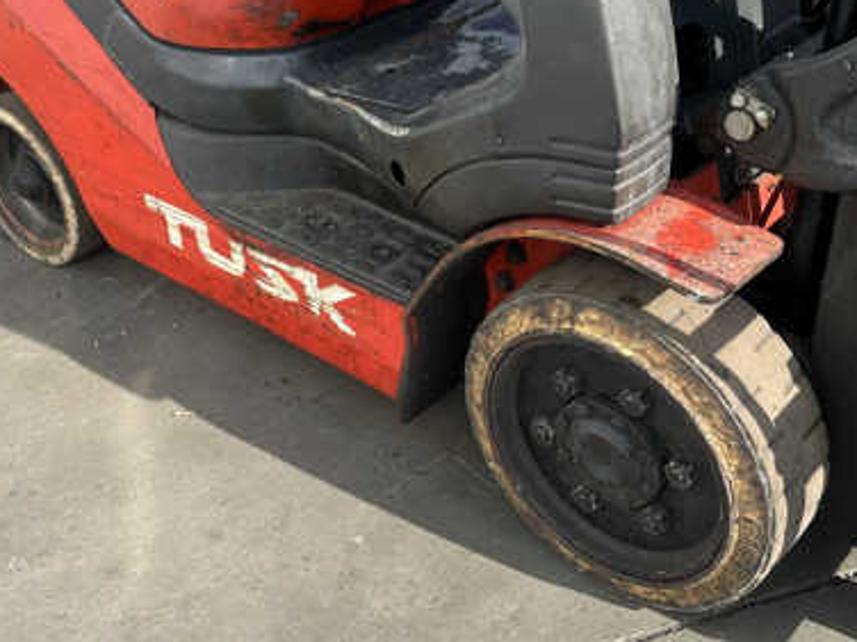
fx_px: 1263
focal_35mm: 51
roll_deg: +4.1
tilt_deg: -27.9
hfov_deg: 37.5
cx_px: 428
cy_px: 271
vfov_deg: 28.5
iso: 80
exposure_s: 1/1050
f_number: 1.78
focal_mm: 6.86
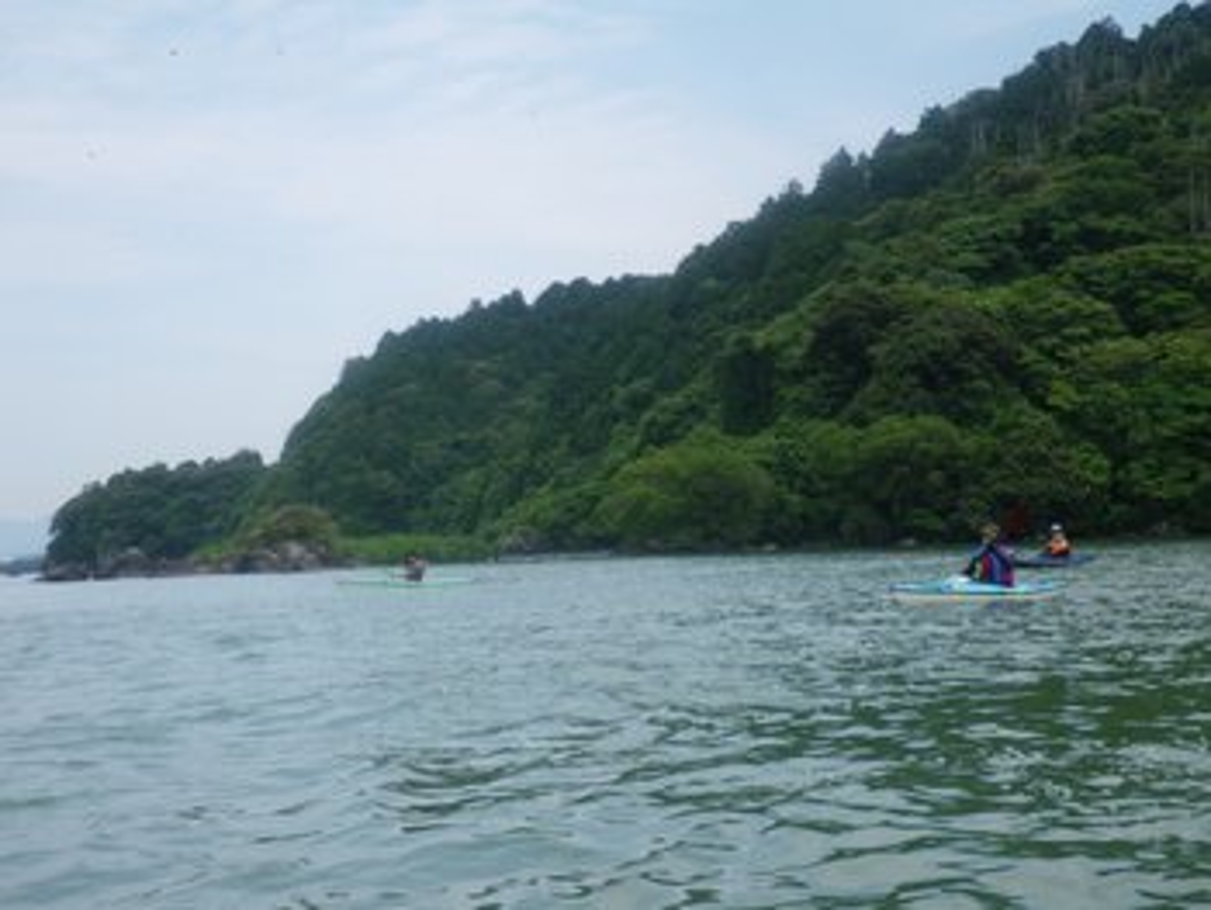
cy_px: 455
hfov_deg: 31.2
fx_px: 2170
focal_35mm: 62
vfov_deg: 23.7
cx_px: 606
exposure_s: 1/250
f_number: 4.6
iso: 50
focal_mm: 11.1
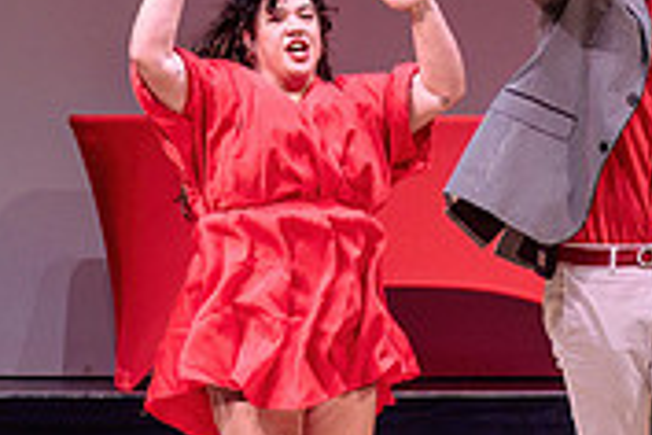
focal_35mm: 243
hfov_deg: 8.4
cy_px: 105
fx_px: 4401
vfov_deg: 5.7
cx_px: 684
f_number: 3.2
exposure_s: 1/320
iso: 1000
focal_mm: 56
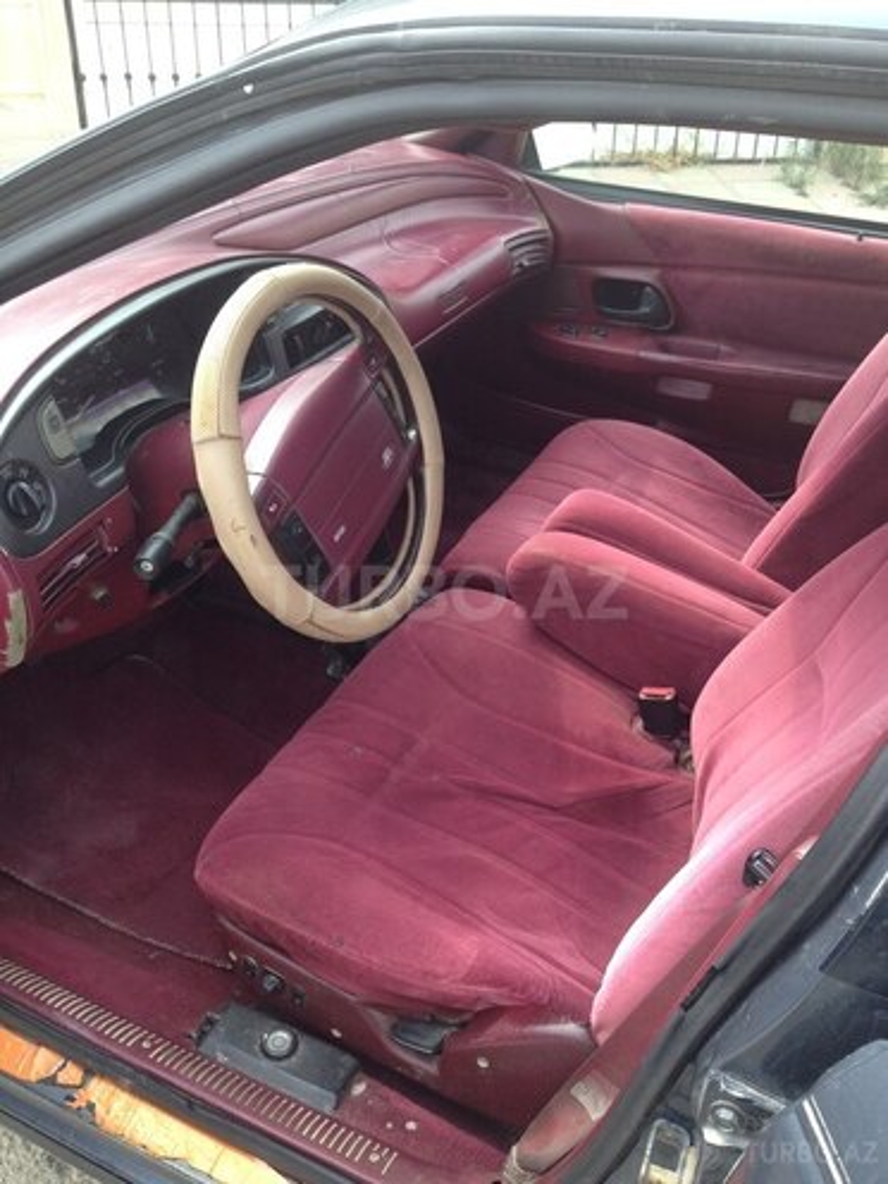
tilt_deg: -33.1
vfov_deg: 52.6
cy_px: 592
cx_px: 444
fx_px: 1197
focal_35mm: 35
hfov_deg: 40.7
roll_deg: -1.6
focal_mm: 4.28
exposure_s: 1/224
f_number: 2.4
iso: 50
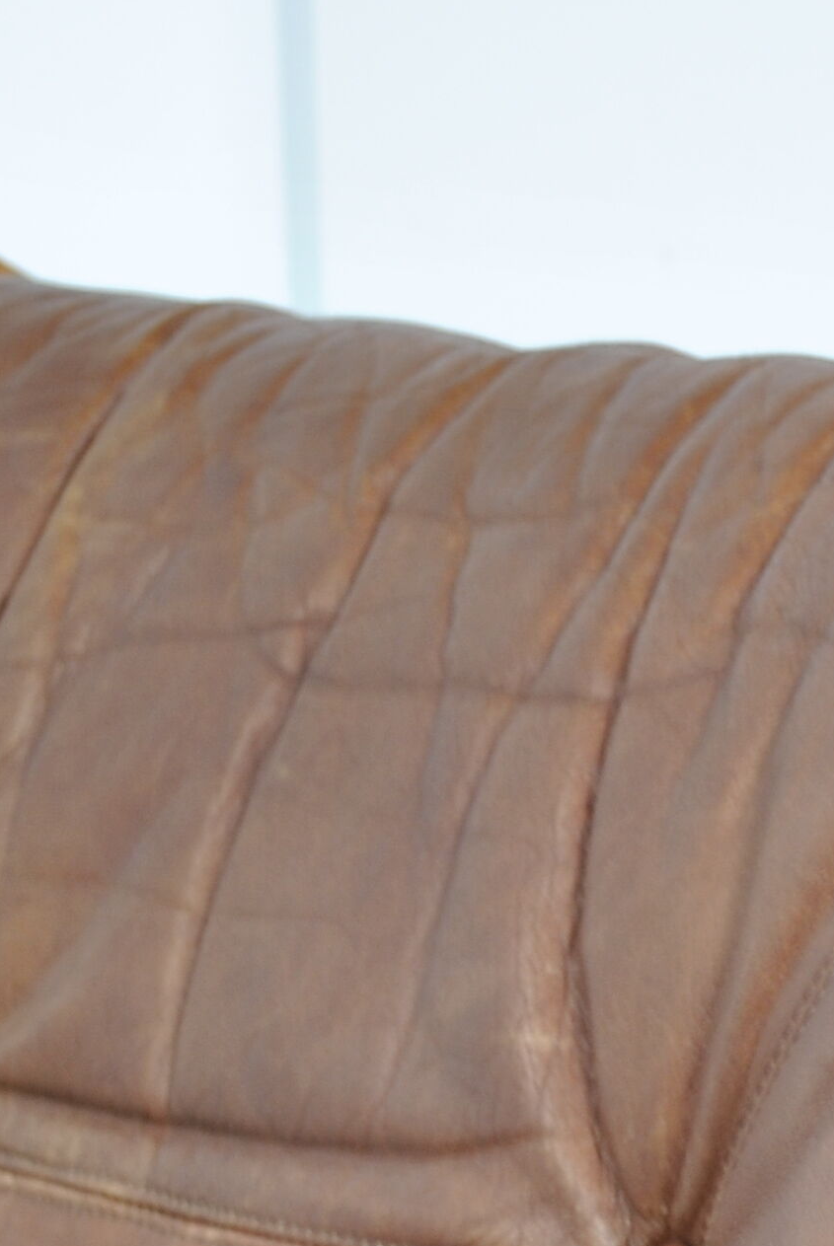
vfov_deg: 11.0
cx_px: 1117
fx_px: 6378
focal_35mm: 184
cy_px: 1490
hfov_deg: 7.4
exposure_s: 1/15
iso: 200
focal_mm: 40
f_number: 5.3
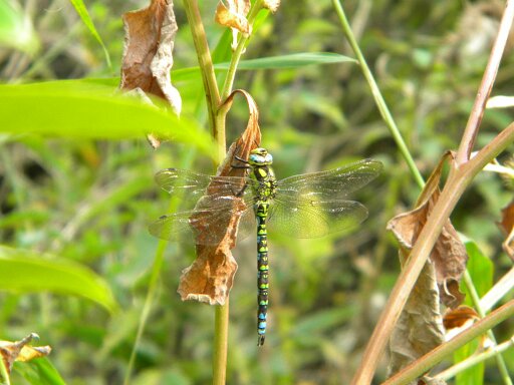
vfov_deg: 5.3
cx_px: 257
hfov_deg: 7.1
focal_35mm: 278
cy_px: 192
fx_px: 4128
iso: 135
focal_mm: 50.4
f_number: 5.4
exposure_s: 1/60
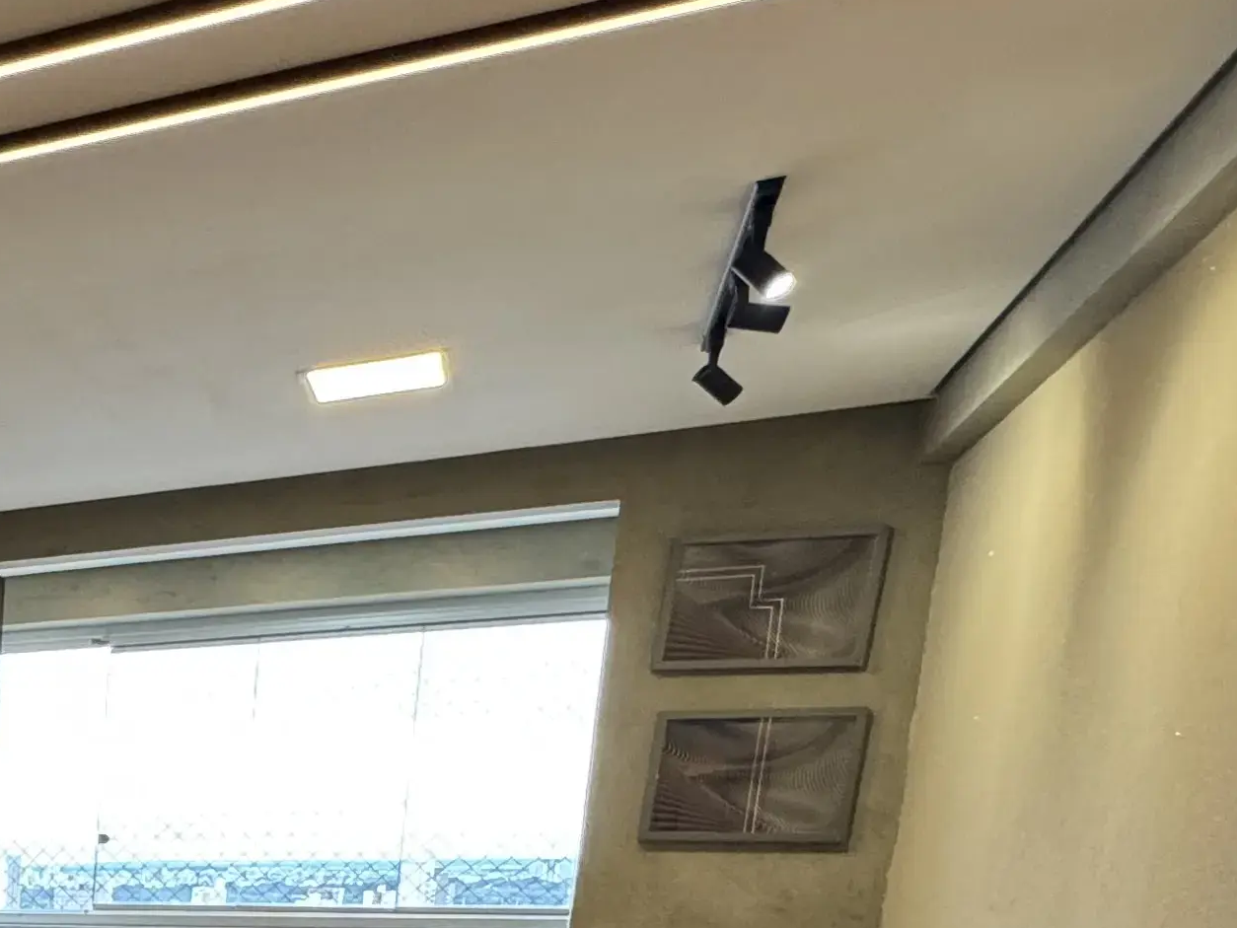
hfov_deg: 29.7
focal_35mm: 45
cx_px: -512
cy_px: 1170
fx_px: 1608
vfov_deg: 27.5
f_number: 2.2
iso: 250
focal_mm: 2.22
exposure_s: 1/120
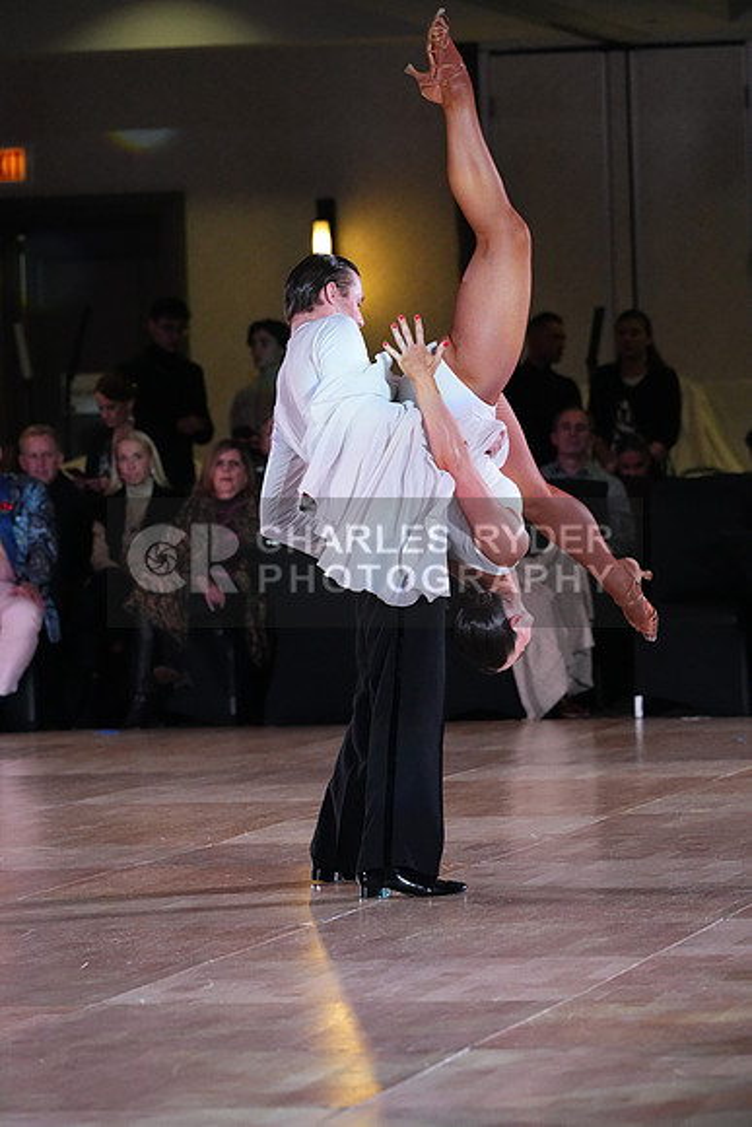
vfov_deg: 10.7
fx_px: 6043
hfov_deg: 7.1
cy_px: 564
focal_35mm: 193
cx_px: 376
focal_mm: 193
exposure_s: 1/400
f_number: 5.6
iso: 8000
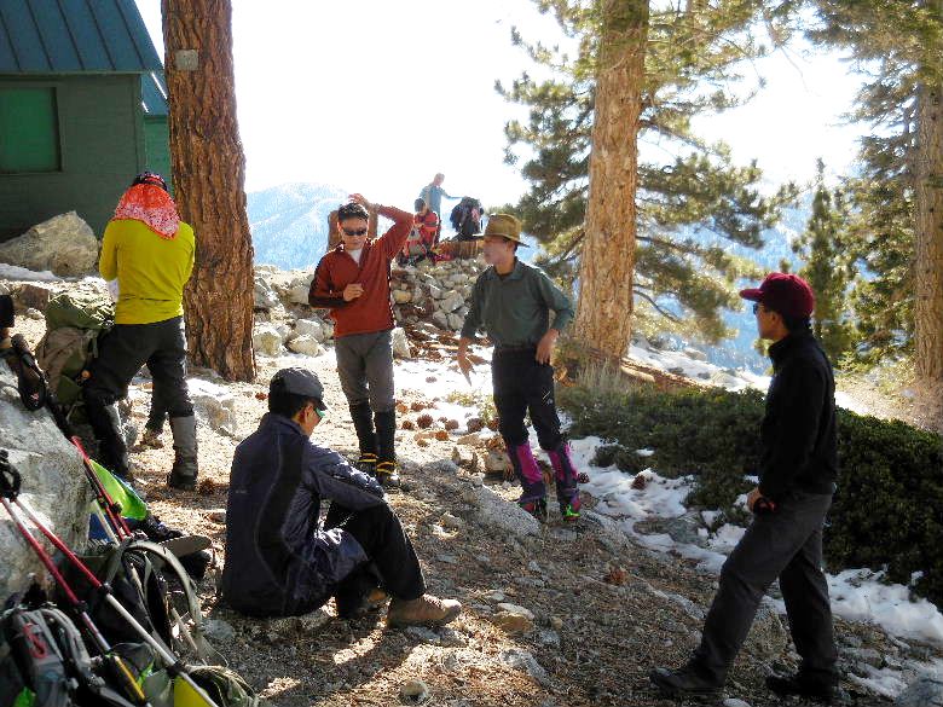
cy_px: 354
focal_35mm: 52
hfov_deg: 36.8
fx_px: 1417
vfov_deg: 28.0
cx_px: 472
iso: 125
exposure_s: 1/400
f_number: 4.3
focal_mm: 9.4
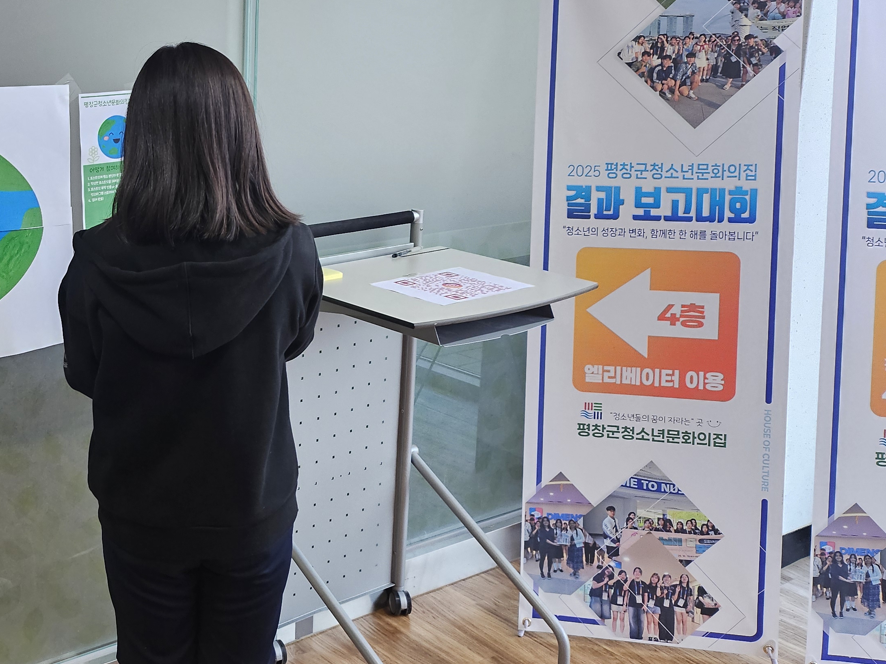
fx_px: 1126
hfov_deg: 40.1
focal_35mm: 44
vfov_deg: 32.6
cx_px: 108
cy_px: 222
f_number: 1.8
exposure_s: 1/120
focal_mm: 5
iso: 160
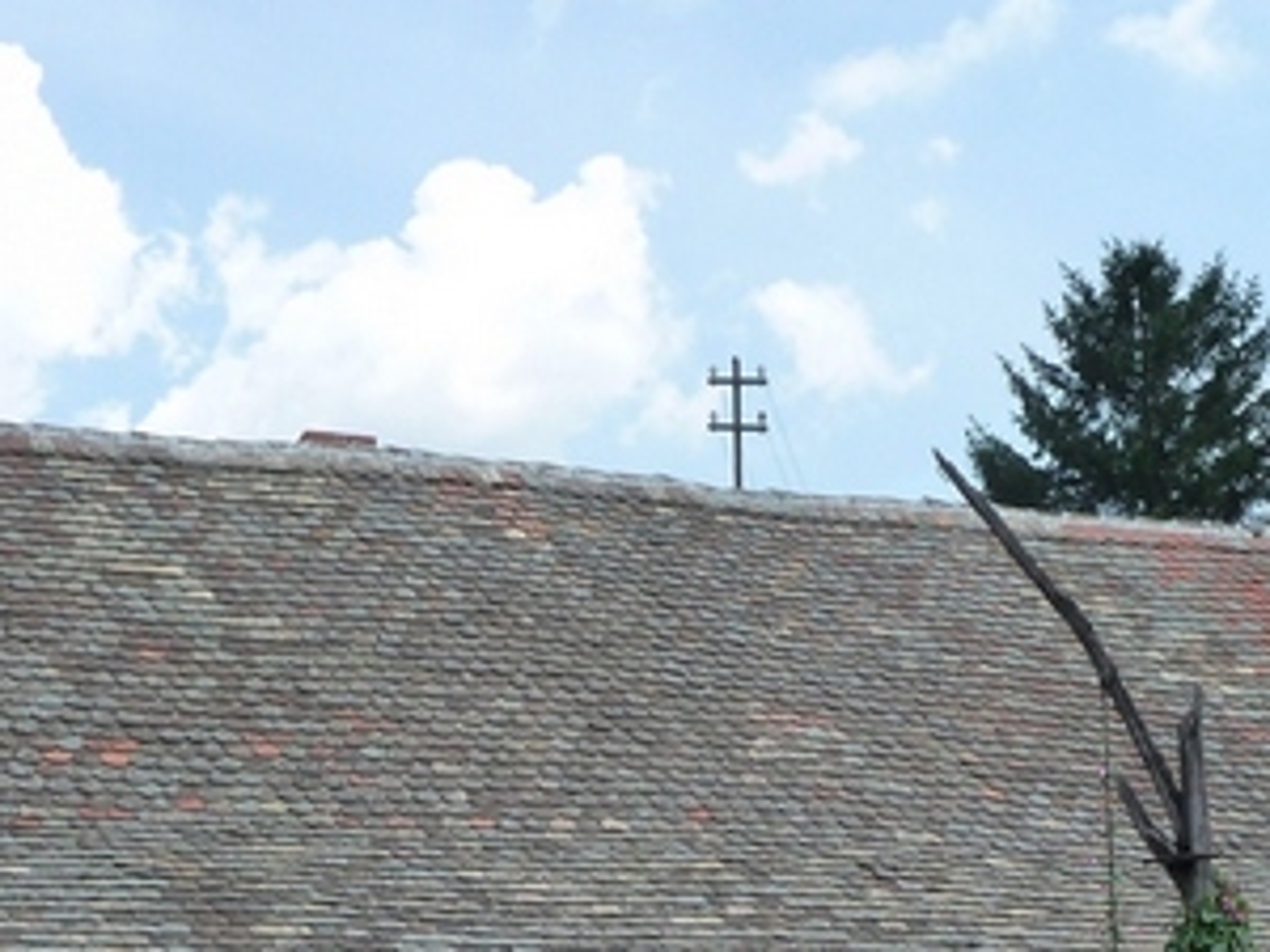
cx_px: 745
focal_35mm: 71
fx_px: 2605
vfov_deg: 20.1
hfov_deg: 27.4
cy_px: 927
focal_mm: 5.3
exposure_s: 1/640
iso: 160
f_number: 3.5
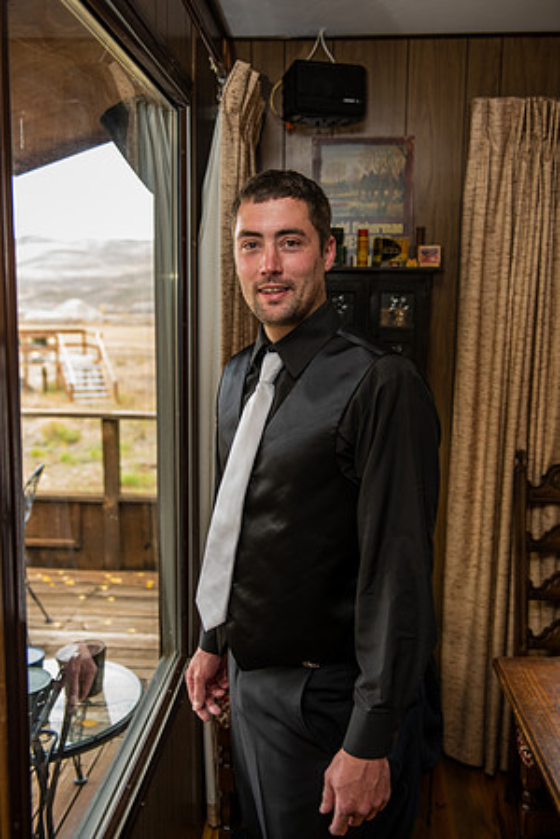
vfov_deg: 55.8
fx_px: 793
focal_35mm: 34
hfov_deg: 38.9
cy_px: 420
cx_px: 280
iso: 100
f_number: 3.2
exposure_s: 1/40
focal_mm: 34
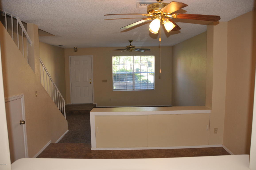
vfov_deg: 47.8
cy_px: 85
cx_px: 128
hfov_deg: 67.4
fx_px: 192
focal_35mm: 27
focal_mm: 18
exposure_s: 1/125
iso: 400
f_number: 3.5
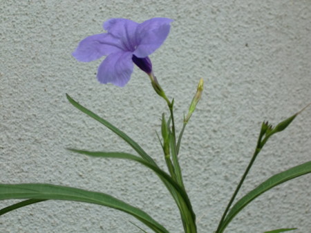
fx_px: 1007
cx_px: 156
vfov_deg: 13.2
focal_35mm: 112
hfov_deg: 17.6
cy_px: 116
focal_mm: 19.6
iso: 64
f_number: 5.8
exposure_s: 1/160
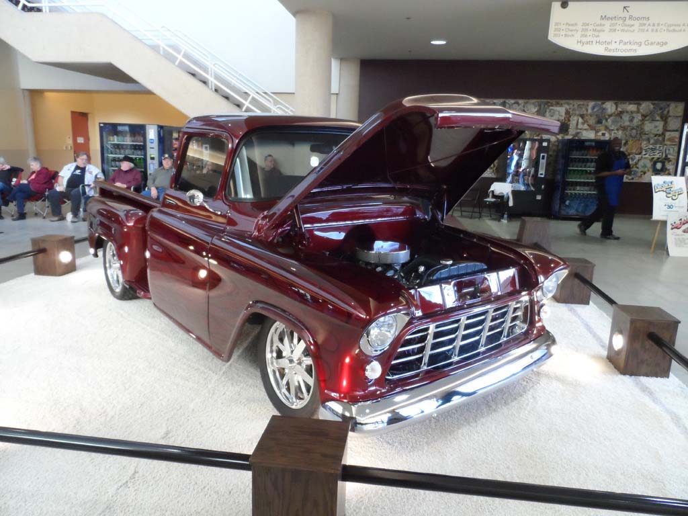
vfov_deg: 56.8
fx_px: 477
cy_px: 258
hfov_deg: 71.6
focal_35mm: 24
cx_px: 344
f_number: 3.2
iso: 320
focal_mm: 4
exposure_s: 1/30
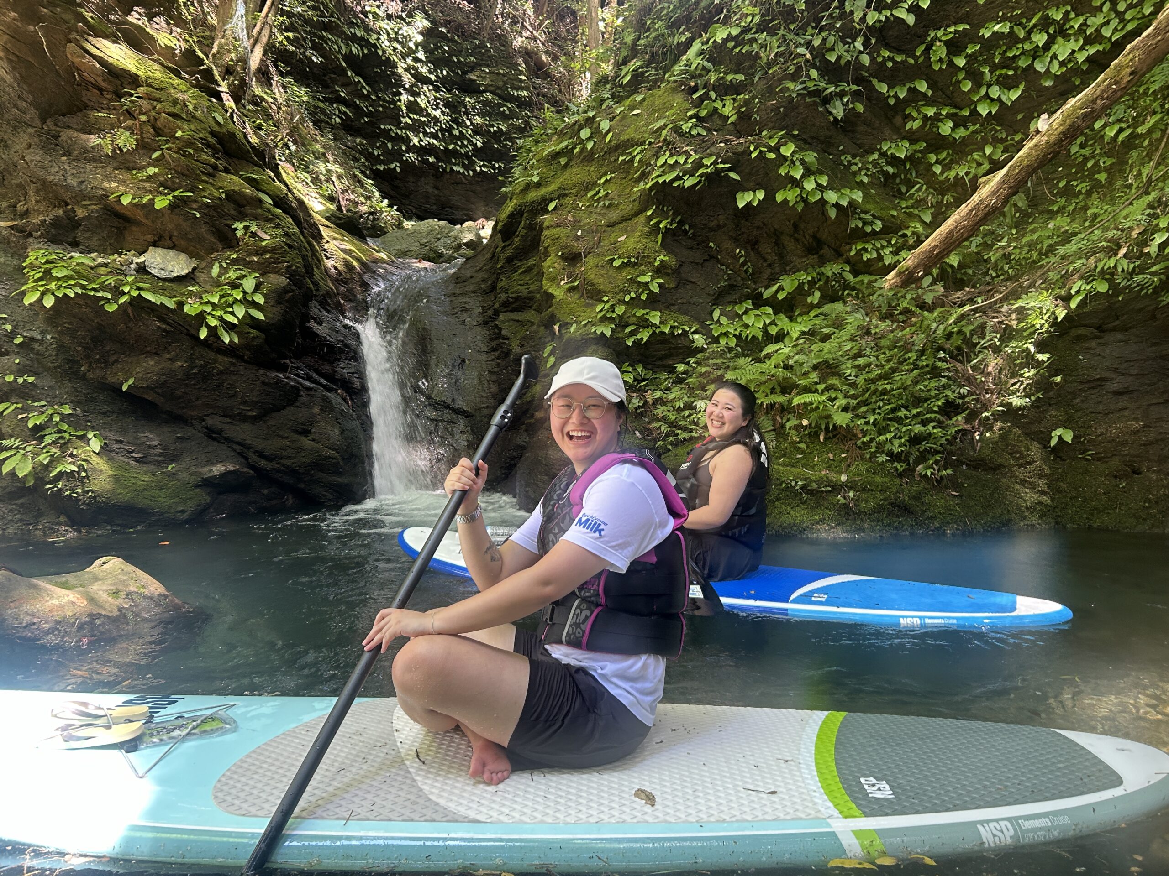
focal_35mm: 26
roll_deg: +0.4
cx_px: 584
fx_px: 878
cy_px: 438
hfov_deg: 67.3
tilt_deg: -2.7
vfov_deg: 53.1
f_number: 1.5
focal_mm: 5.7
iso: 125
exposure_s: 1/64
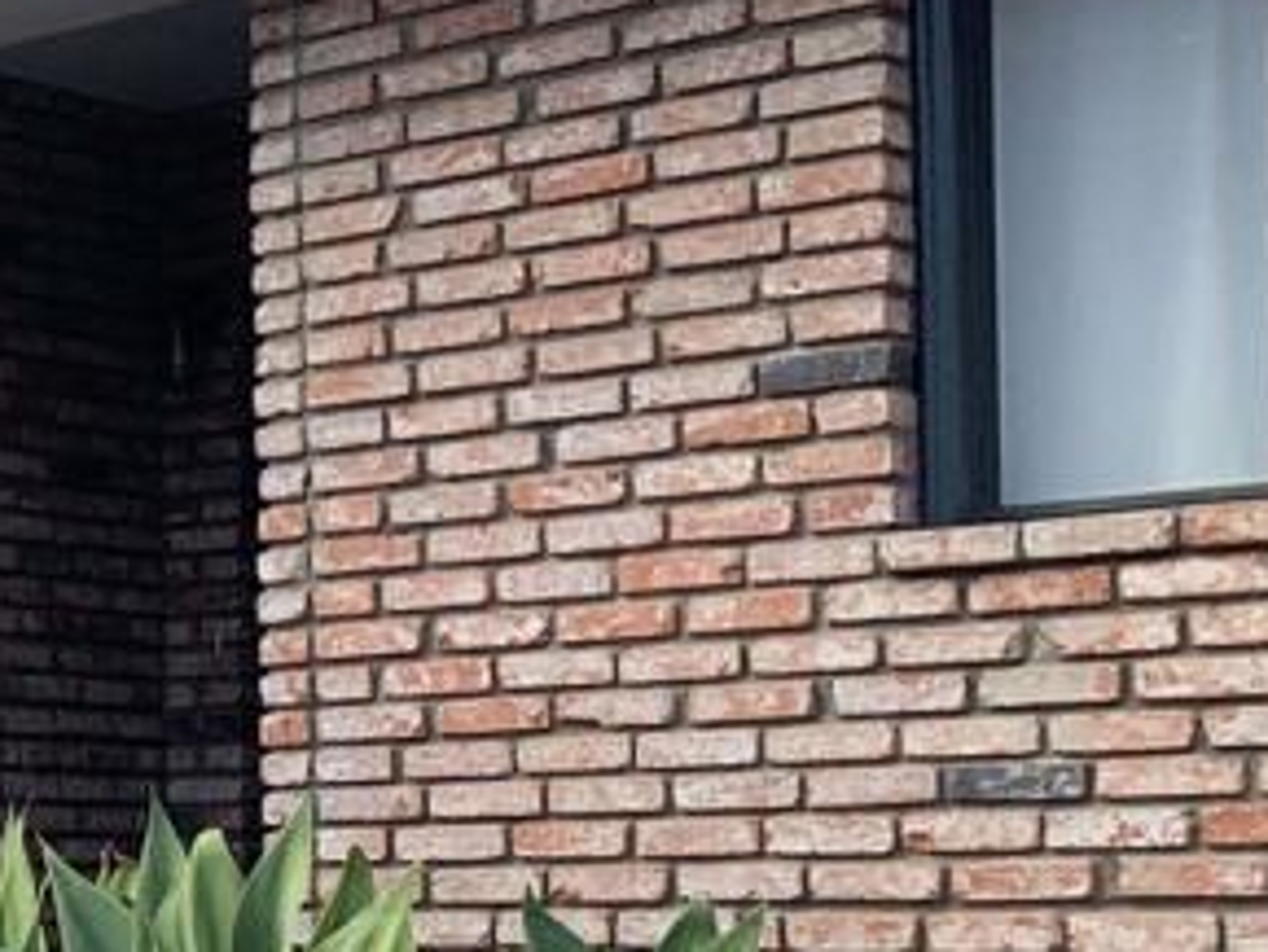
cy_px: 855
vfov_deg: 15.9
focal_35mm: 92
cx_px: -750
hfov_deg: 18.4
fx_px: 3371
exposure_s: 1/1235
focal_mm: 4.25
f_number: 1.8
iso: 25
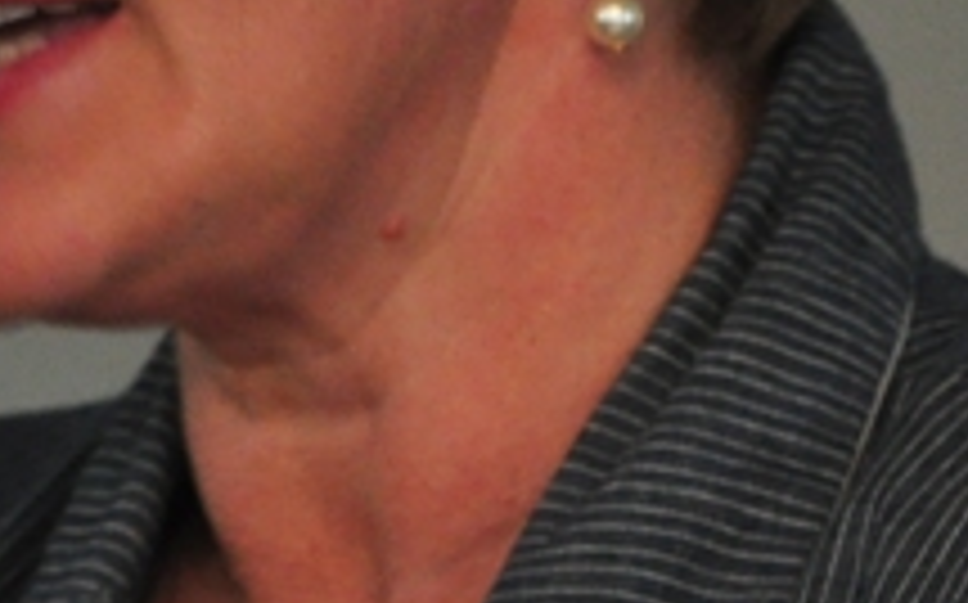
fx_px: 31617
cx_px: -5
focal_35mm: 1199
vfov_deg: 1.1
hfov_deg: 1.8
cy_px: 238
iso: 1100
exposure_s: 1/50
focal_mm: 165
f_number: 5
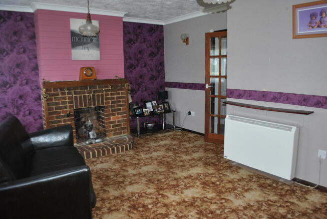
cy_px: 110
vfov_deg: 48.0
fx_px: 246
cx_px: 164
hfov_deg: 67.3
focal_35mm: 27
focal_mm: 18
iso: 200
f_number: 3.5
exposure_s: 1/60
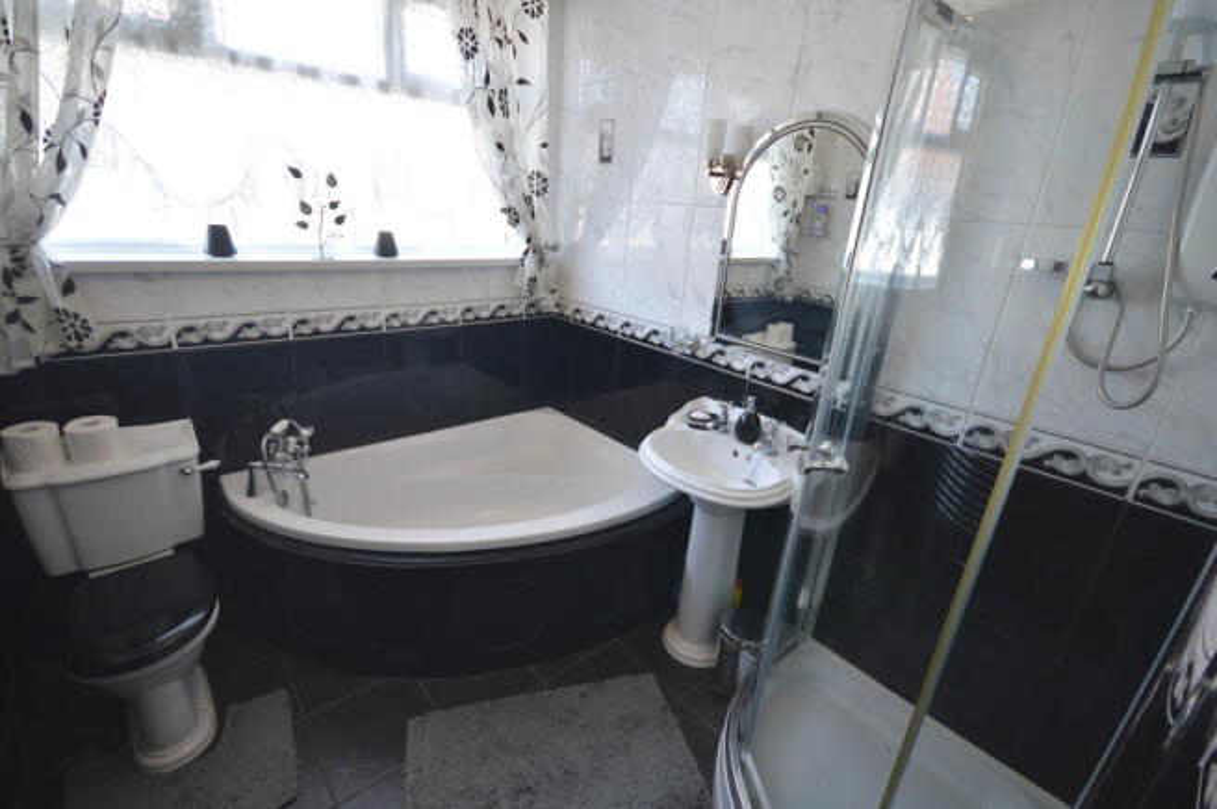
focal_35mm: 15
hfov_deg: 100.4
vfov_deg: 77.2
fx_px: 507
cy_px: 404
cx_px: 608
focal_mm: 10
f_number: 4
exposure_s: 1/50
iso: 400
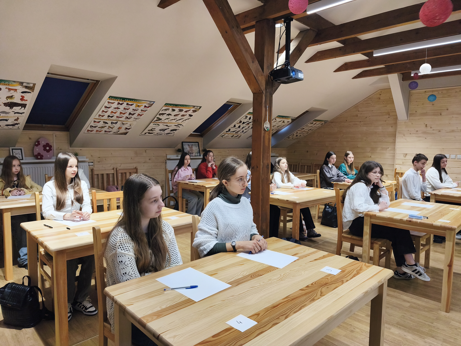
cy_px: 173
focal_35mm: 23
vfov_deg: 58.9
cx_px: 230
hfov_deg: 73.9
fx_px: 306
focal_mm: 6.18
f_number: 1.65
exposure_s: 1/99.9
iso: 320
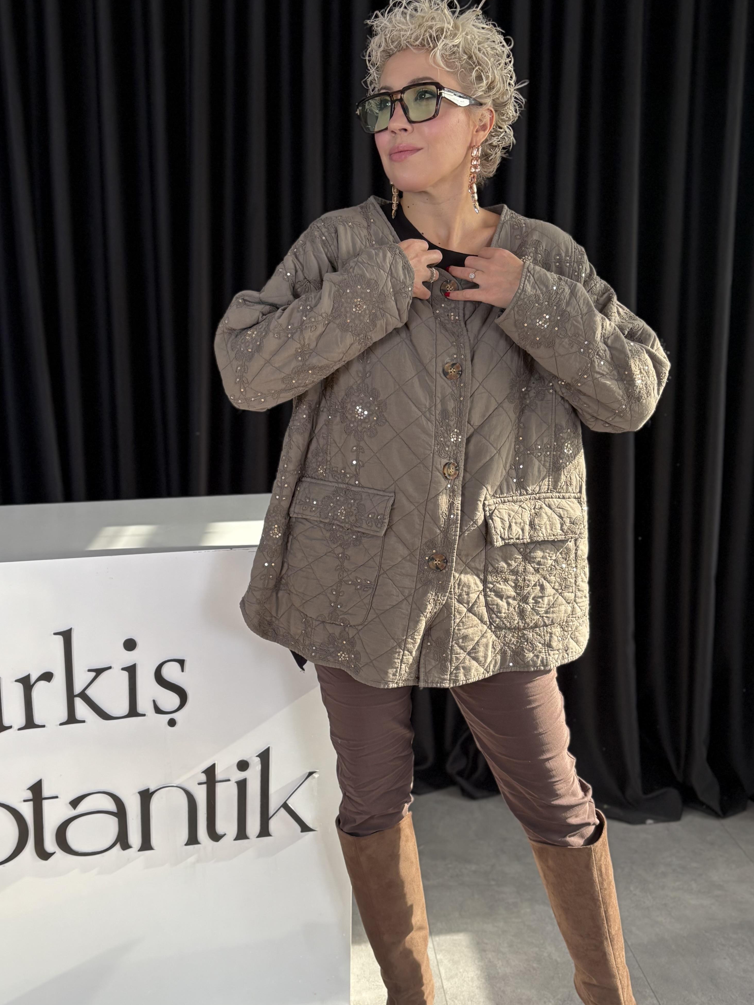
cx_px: 333
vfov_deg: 49.0
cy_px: 509
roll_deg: -0.4
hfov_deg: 37.7
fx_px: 1104
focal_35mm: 38
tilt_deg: -10.7
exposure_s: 1/99
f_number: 1.6
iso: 125
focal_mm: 5.96
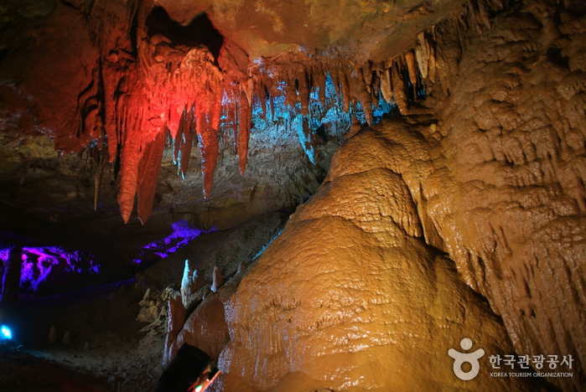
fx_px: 489
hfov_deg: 61.9
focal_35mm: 30
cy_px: 196
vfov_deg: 43.7
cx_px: 293
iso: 200
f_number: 2.8
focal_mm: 20
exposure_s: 1.5
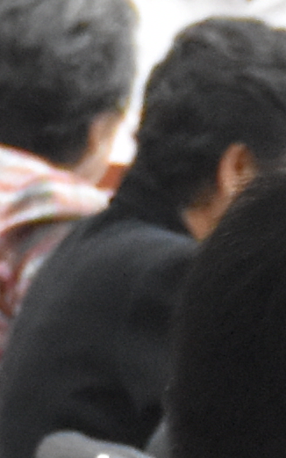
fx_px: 12286
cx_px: 328
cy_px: 533
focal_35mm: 986
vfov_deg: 2.1
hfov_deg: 1.3
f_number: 4.8
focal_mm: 56
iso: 2500
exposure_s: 1/60
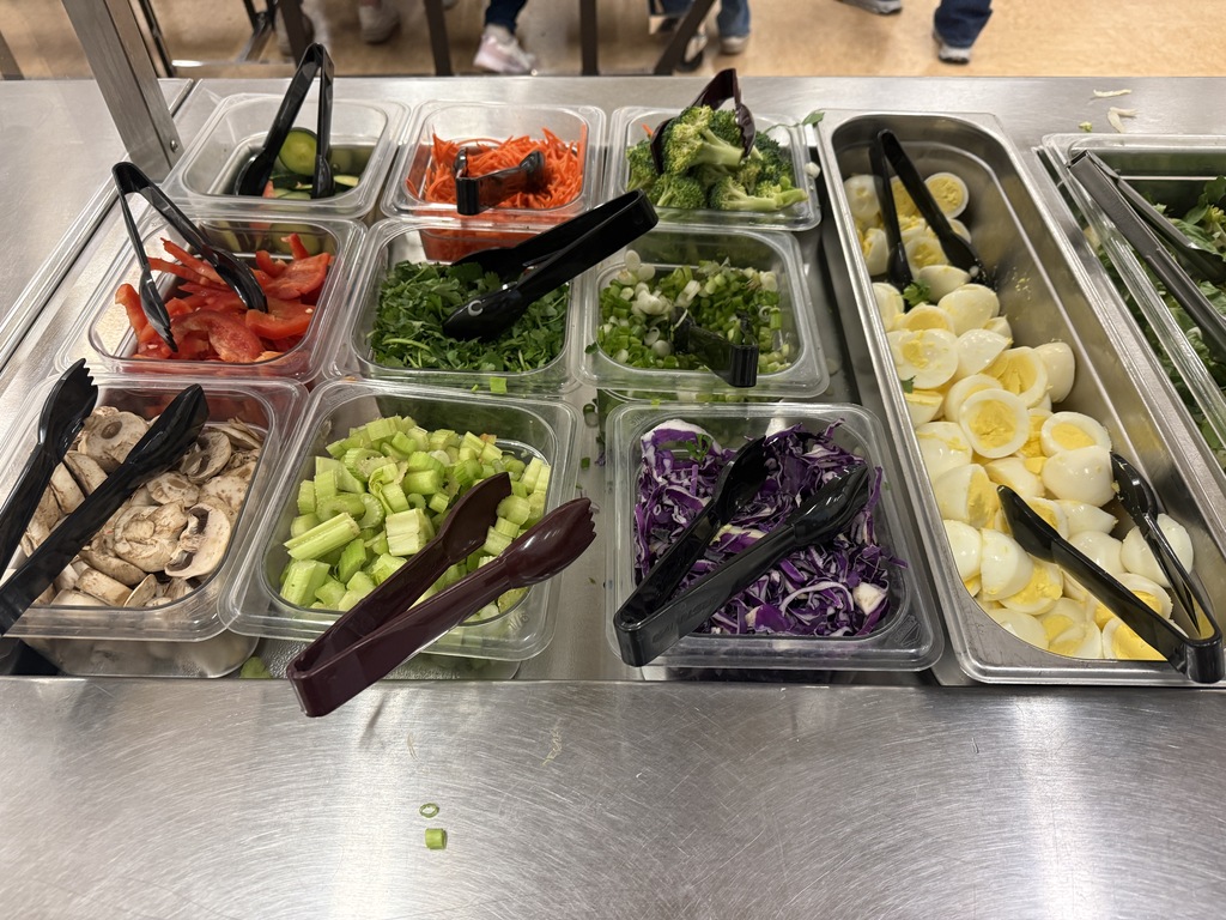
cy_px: 460
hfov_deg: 71.6
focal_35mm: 24
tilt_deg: -48.4
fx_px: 850
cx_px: 613
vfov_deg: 56.8
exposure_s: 1/60
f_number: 1.78
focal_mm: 6.76
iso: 250
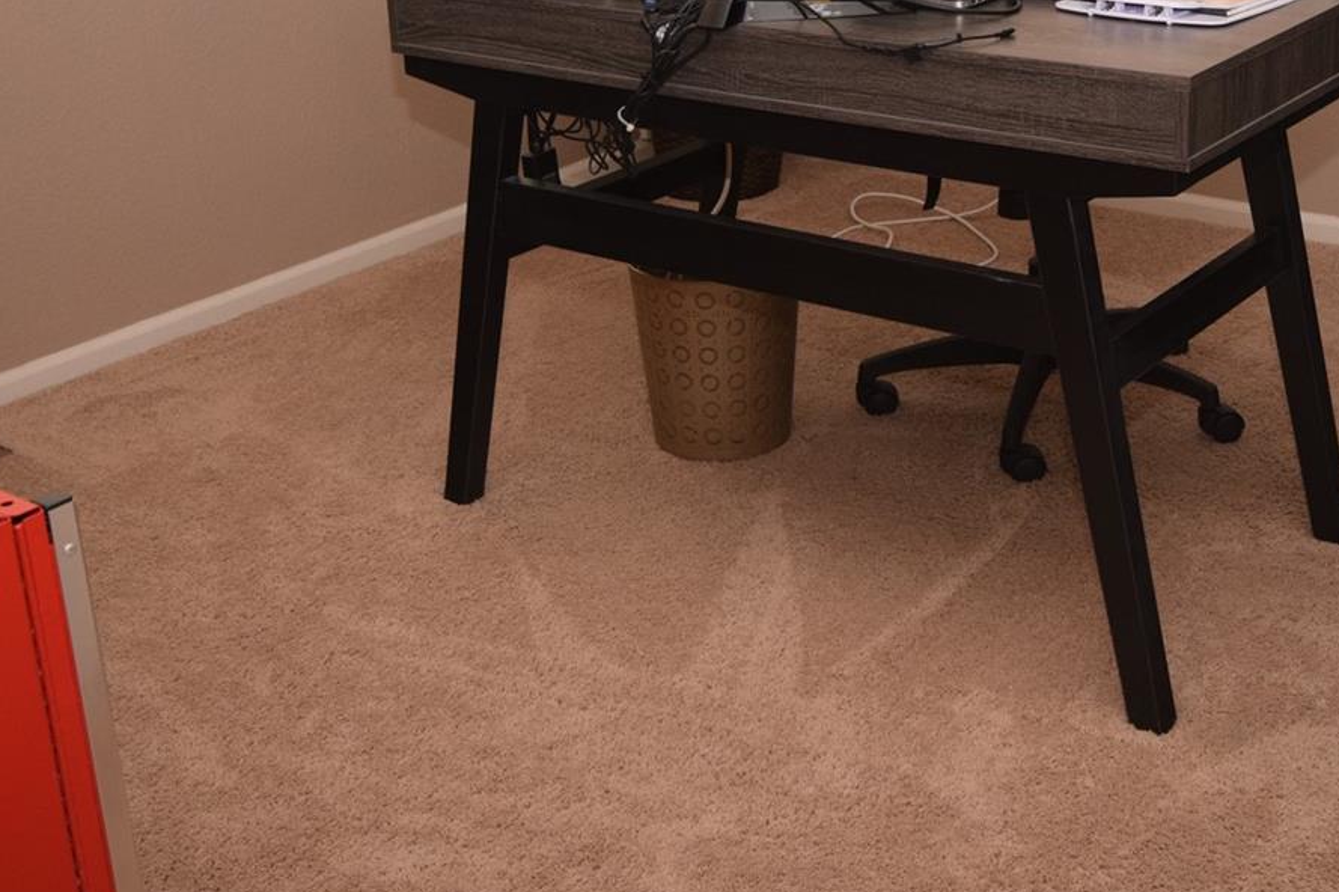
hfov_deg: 36.6
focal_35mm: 54
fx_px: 2008
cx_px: 868
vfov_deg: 24.5
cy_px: 125
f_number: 8
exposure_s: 1/60
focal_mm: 20
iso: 800
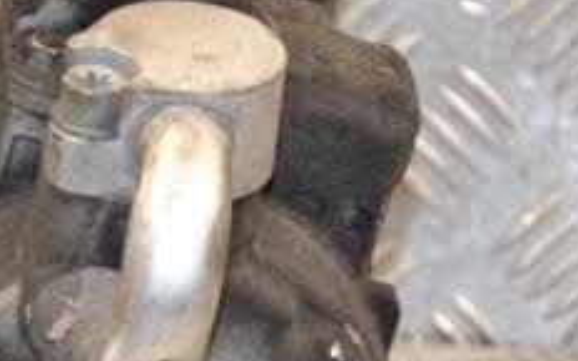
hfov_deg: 7.5
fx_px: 4363
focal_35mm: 277
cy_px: 244
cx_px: -17
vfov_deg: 4.7
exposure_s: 1/100
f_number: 5.3
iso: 800
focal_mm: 70
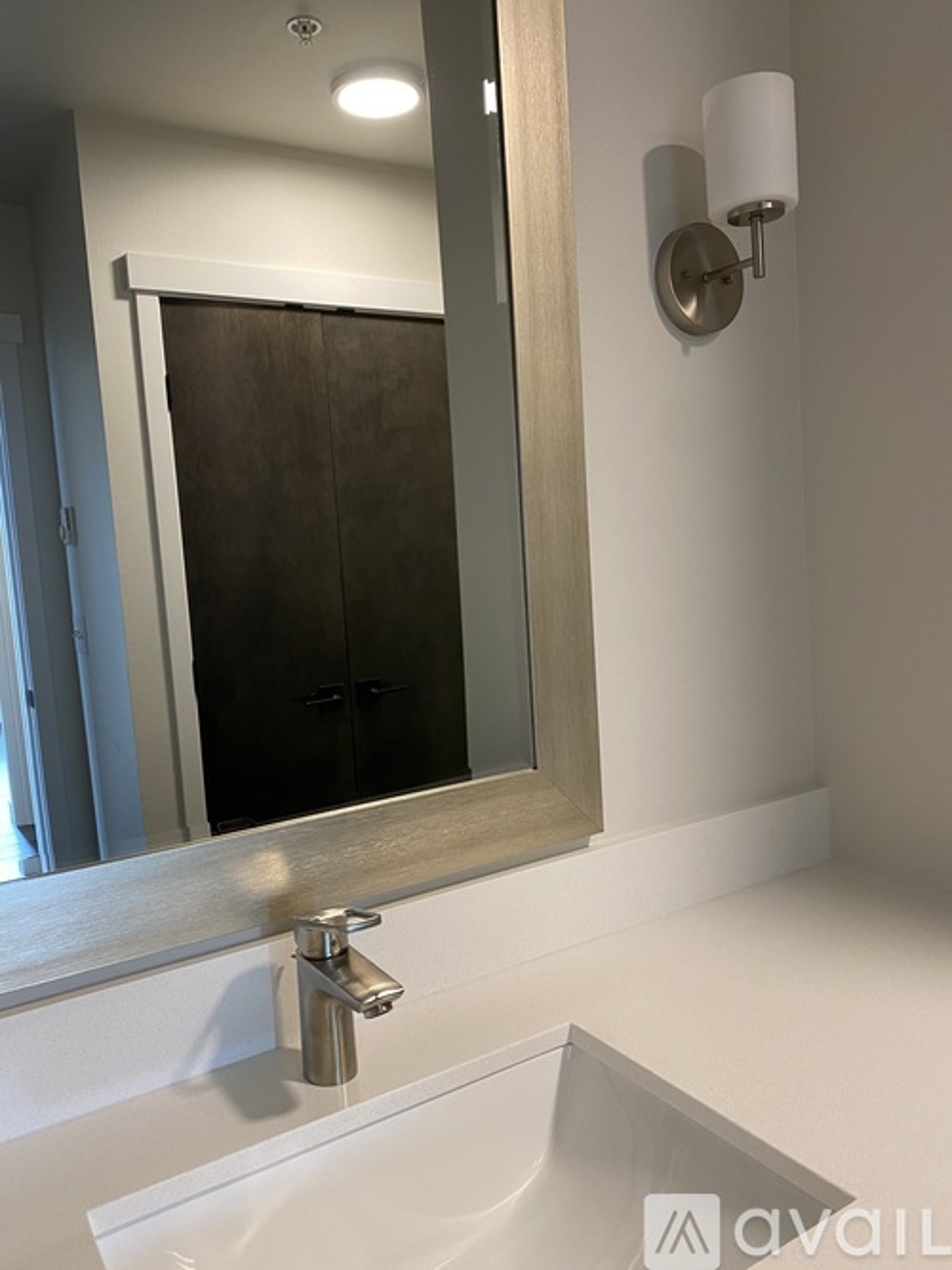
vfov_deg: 67.3
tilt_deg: -2.7
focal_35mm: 26
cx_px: 476
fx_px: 954
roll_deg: +3.9
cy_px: 635
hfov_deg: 53.0
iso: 160
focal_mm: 4.25
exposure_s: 1/60
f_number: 1.8
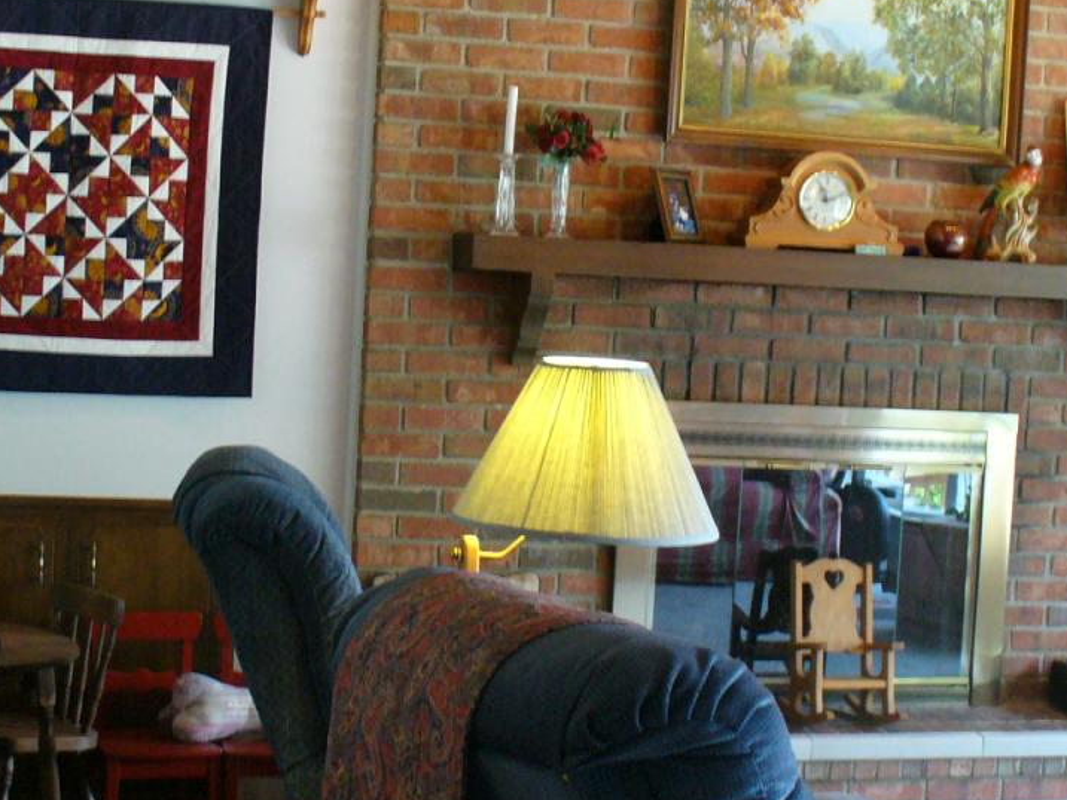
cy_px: 387
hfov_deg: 26.0
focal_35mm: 75
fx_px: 2312
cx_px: 446
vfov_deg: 19.6
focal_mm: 7
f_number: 2.9
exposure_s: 1/20
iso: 200
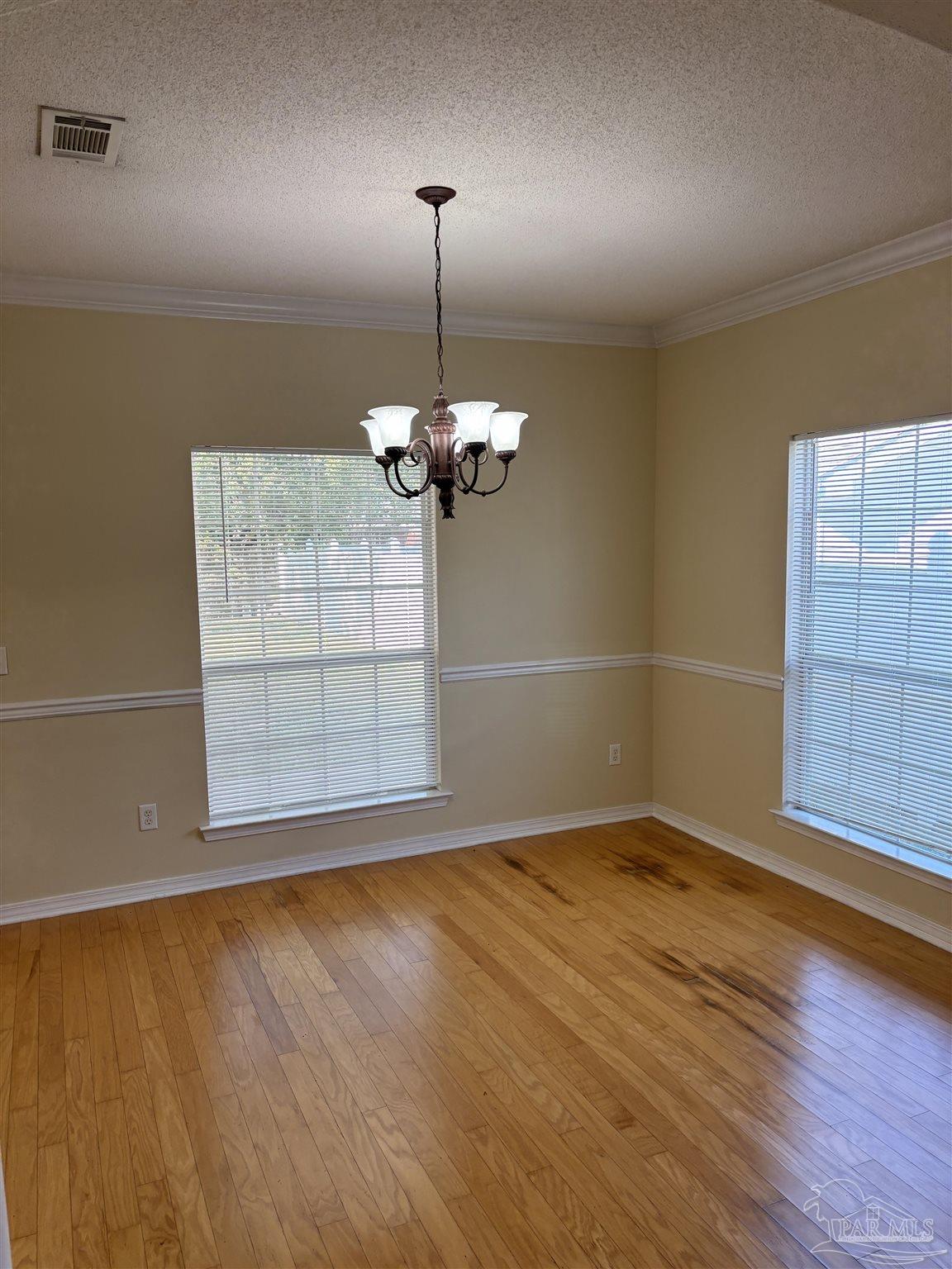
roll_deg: +1.4
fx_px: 953
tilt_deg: -6.3
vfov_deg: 67.3
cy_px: 634
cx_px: 476
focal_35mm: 26
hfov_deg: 53.1
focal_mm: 5.96
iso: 64
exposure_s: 1/161
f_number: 1.6
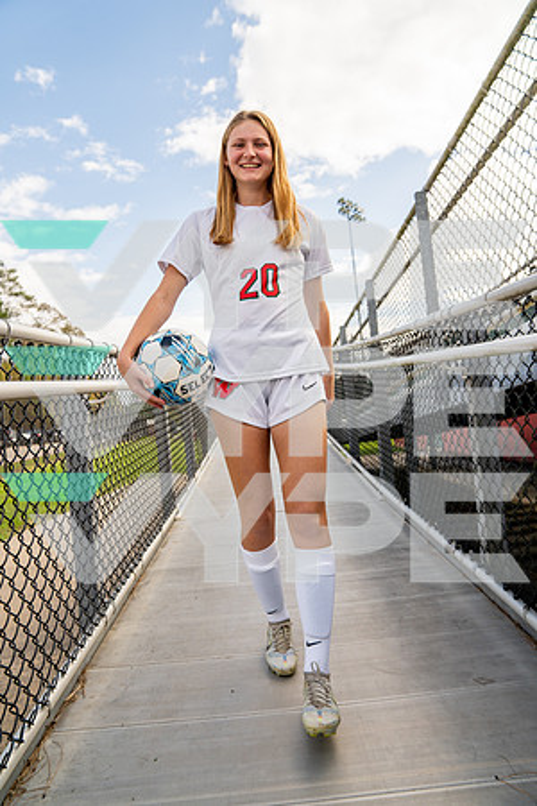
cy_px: 403
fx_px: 537
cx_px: 268
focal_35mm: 24
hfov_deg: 53.1
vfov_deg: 73.7
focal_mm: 24
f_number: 4
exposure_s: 1/800
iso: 100
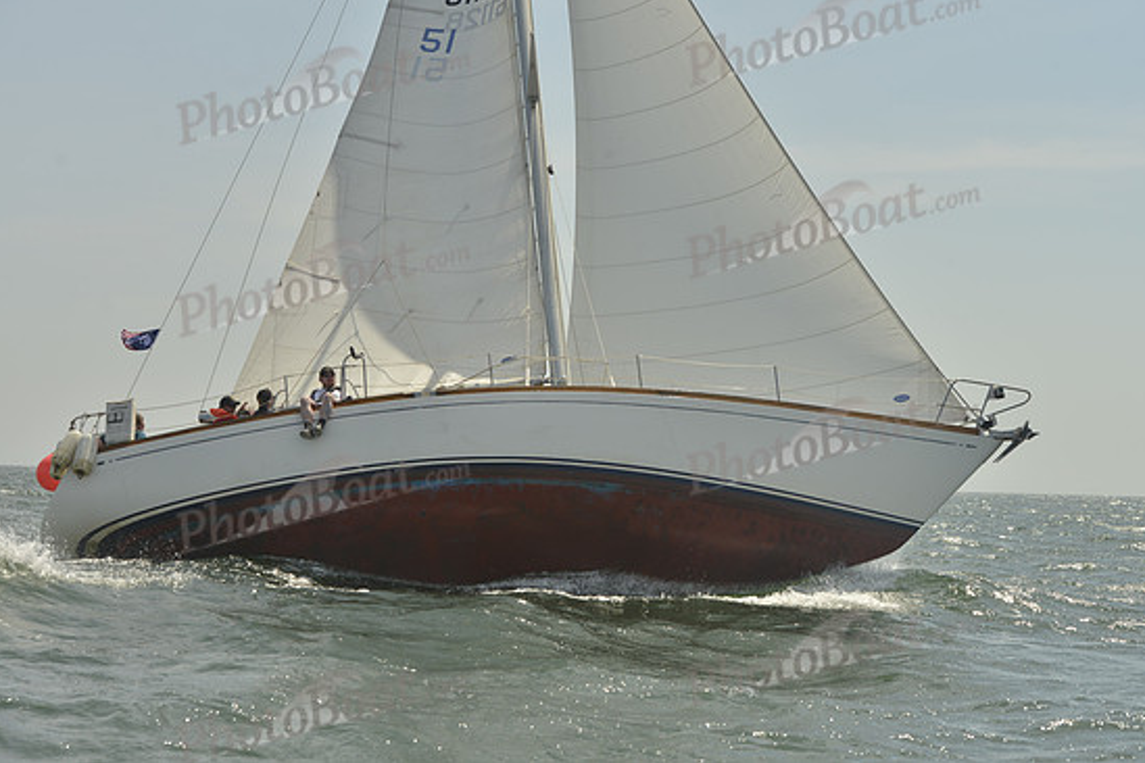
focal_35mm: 74
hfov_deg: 27.3
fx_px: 2353
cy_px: 362
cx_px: 580
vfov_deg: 18.4
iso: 200
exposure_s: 1/1250
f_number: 8
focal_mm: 70
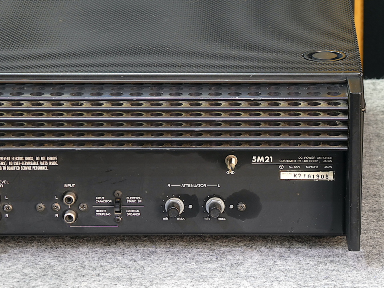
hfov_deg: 9.9
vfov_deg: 7.4
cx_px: 192
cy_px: 144
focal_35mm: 200
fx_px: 2219
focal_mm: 35.8
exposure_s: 1
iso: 100
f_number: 5.6
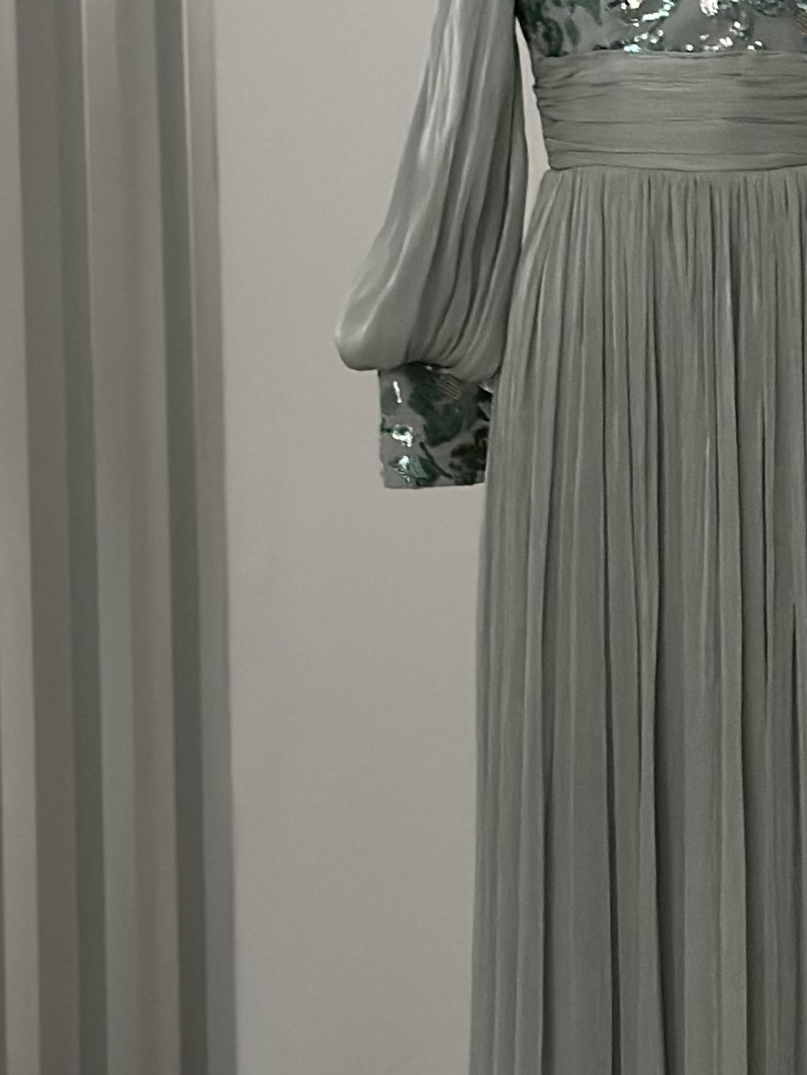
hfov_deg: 12.7
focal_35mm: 116
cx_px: 741
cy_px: 648
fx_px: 3606
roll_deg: +0.0
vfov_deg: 17.0
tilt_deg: -4.7
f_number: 1.78
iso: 640
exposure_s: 1/33
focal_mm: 6.86
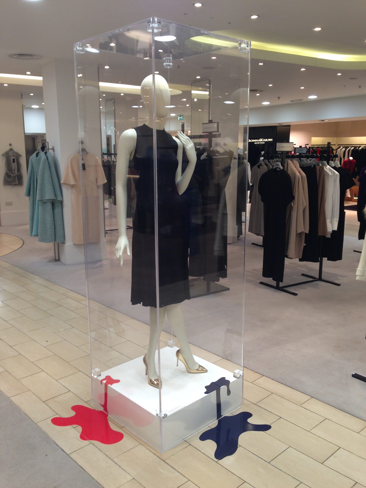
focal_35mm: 33
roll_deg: -1.4
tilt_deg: -9.1
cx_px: 183
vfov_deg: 55.4
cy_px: 244
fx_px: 465
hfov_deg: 42.9
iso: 50
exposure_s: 1/30
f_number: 2.4
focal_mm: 4.12
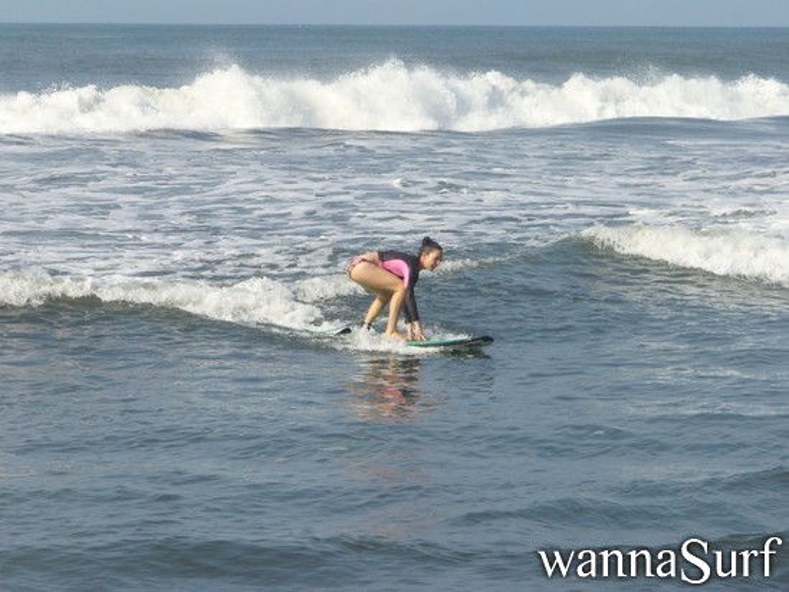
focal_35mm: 177
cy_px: 296
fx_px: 4035
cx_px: 394
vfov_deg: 8.4
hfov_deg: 11.2
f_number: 8.4
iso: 80
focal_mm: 29.2
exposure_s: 1/200
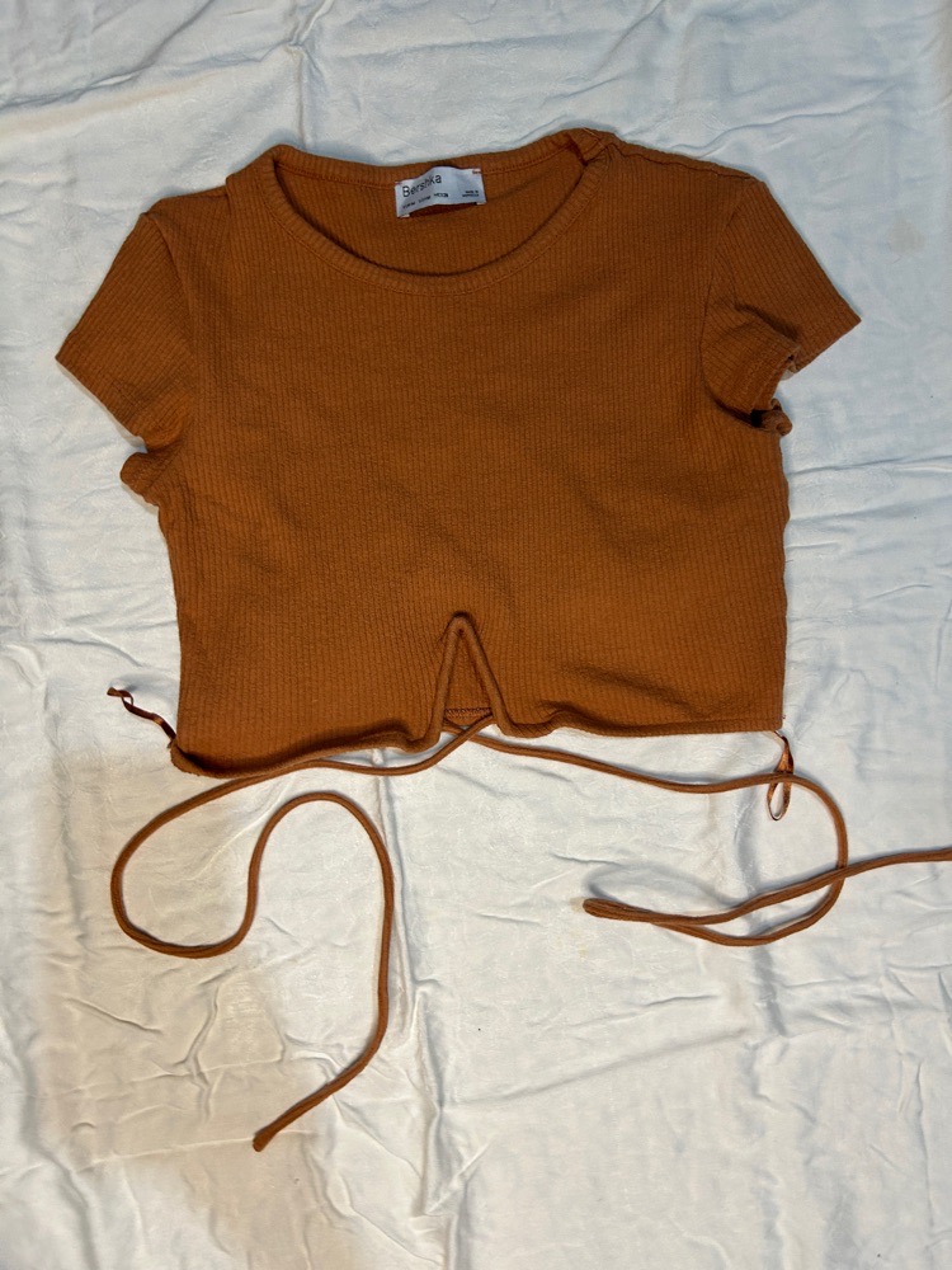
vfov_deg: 67.3
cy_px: 635
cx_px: 476
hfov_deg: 53.1
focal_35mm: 26
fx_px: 953
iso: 100
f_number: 1.5
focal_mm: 5.7
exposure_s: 1/50
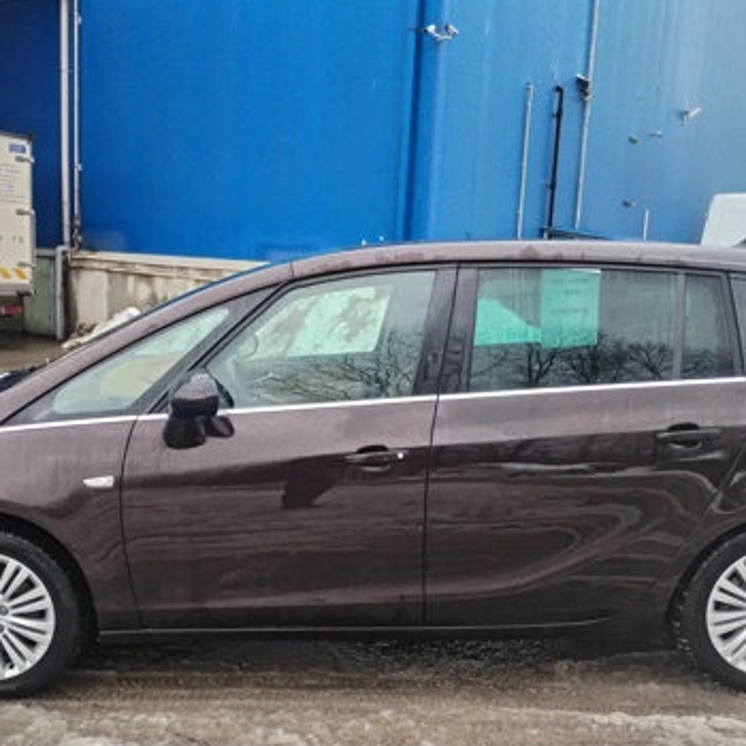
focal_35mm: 44
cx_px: 313
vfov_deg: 38.2
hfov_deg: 38.2
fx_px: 1073
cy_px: 437
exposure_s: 1/221
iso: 100
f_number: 1.8
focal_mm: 4.75
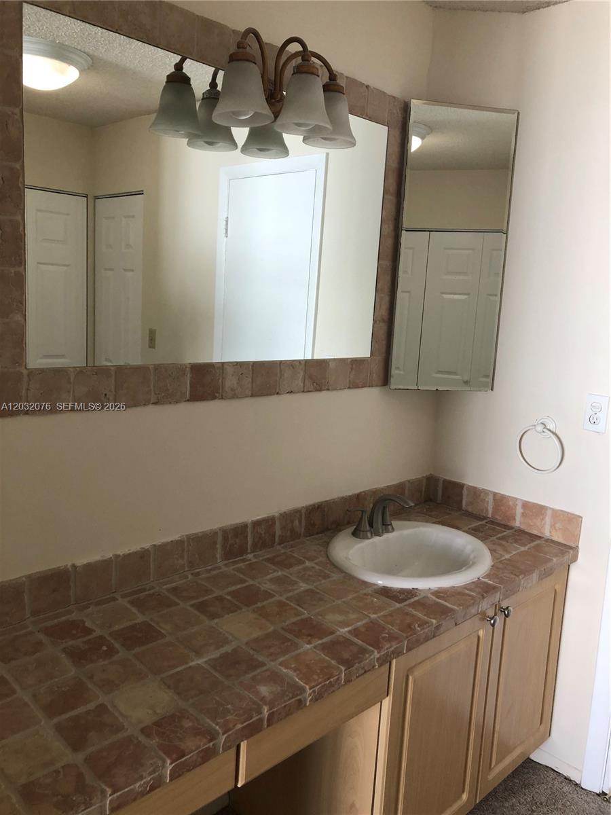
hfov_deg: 49.7
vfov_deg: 63.4
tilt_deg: -9.7
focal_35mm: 28
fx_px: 659
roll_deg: -2.4
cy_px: 408
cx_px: 306
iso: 32
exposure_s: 1/30
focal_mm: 3.99
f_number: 1.8
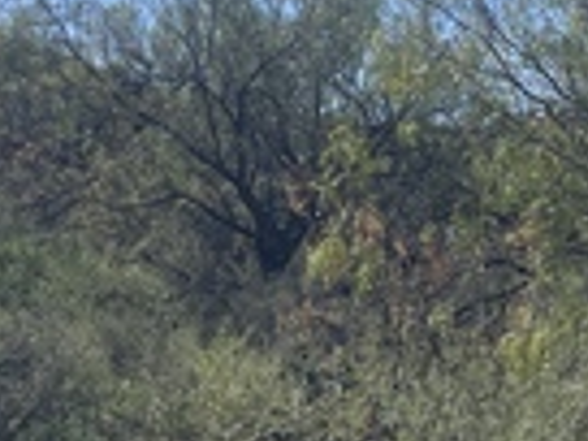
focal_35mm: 122
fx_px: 2072
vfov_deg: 11.9
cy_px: -78
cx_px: 320
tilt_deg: +10.5
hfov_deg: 16.1
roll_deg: +1.6
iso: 32
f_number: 1.6
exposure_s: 1/4651
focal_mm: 4.2
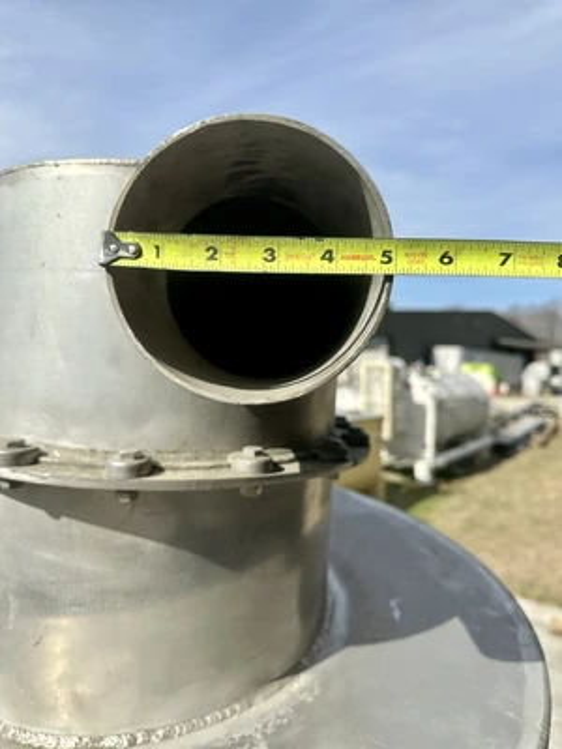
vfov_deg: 71.6
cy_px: 374
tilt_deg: -1.2
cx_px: 281
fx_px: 520
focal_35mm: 24
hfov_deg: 56.8
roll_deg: -3.8
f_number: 1.78
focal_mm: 6.86
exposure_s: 1/3155
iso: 80
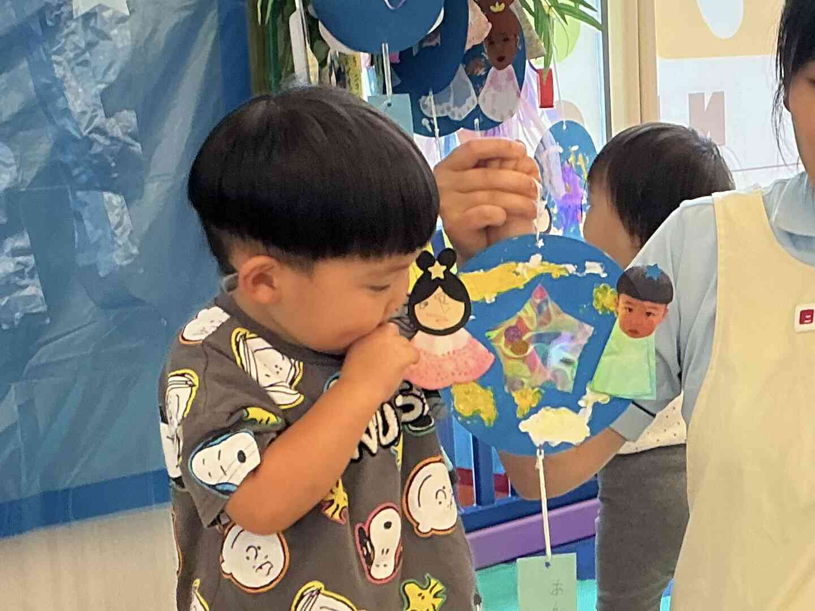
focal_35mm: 29
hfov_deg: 61.7
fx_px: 683
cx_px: 408
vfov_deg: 48.2
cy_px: 306
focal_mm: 3
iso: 32
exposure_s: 1/100
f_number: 1.8
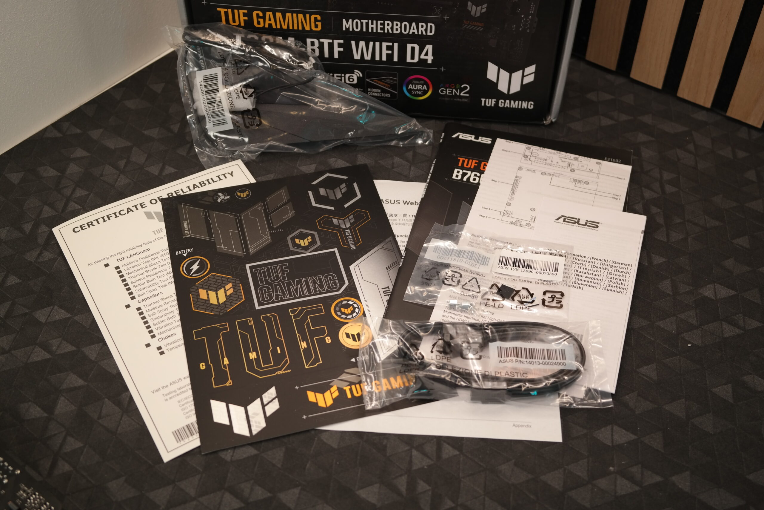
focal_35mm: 43
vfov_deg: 31.2
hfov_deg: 45.4
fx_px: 913
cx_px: 382
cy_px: 255
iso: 100
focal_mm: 28
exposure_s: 1/30
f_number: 8
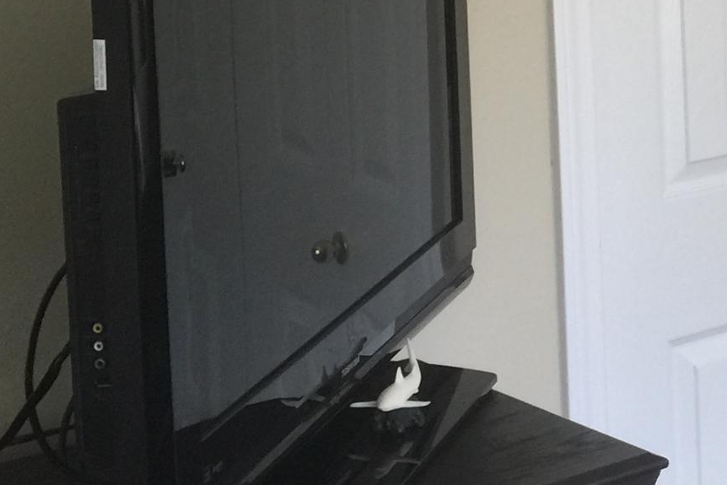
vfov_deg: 12.8
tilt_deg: -5.6
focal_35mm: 105
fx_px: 2121
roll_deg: +0.4
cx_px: 1040
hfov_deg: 17.7
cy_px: -67
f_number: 2.2
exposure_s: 1/15
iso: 32
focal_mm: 4.15
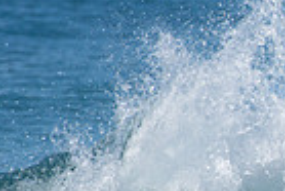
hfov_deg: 0.7
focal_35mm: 3122
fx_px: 24741
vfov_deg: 0.4
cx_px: 570
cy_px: 167
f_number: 5.6
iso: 280
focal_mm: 500
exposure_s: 1/1600
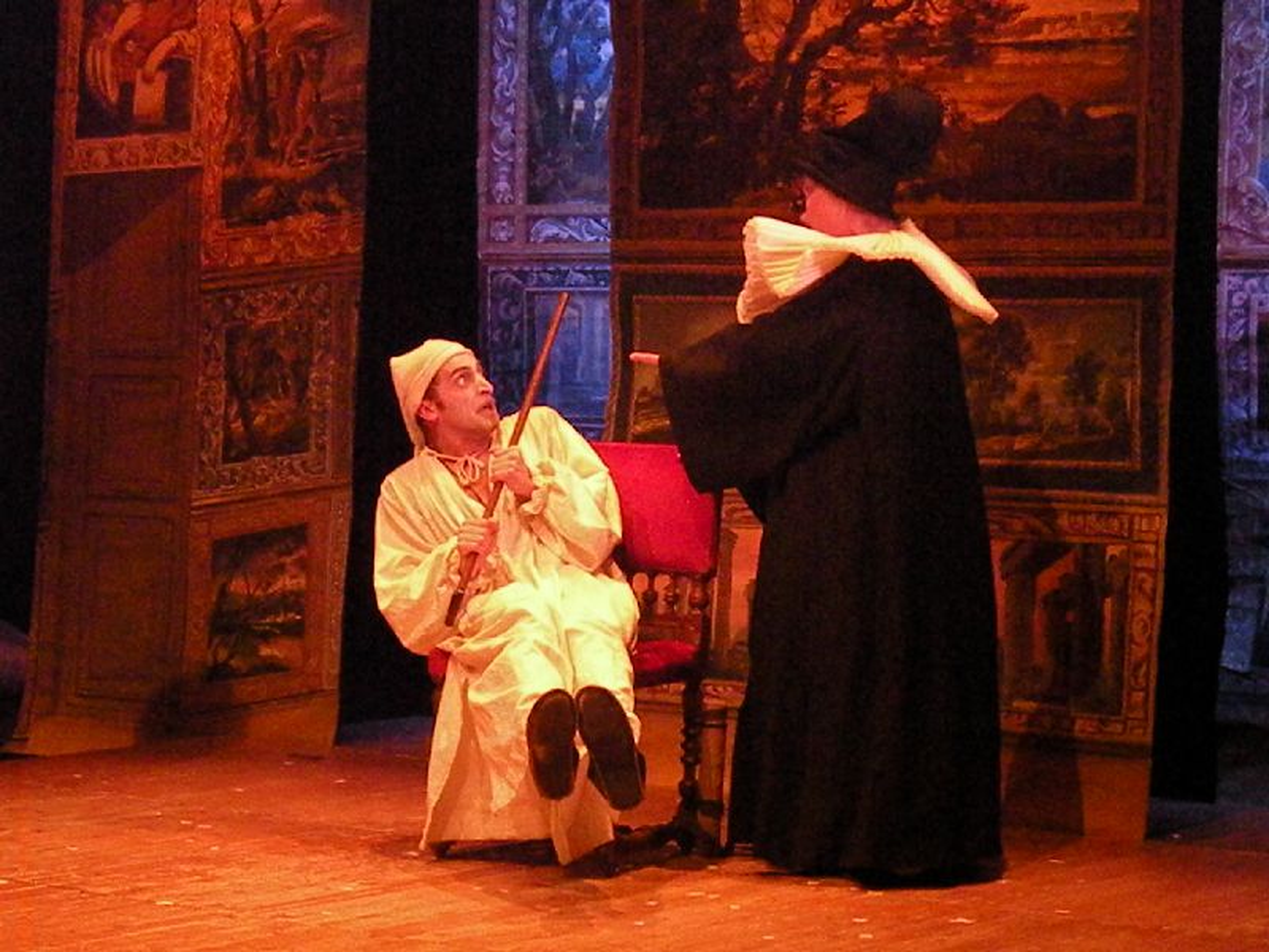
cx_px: 634
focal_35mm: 93
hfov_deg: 21.1
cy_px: 476
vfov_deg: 15.9
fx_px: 3409
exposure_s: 1/250
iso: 3200
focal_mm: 16.4
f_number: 4.5
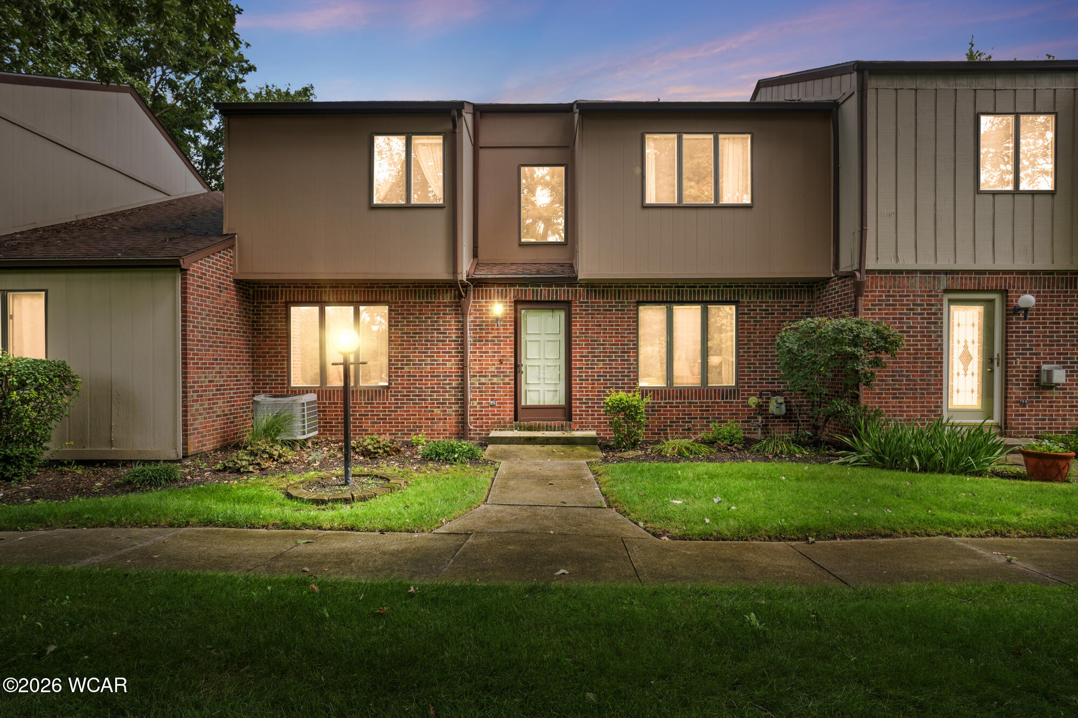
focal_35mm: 18
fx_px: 539
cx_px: 539
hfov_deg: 90.0
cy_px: 359
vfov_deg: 67.4
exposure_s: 1/50
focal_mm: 12
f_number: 6.3
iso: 100
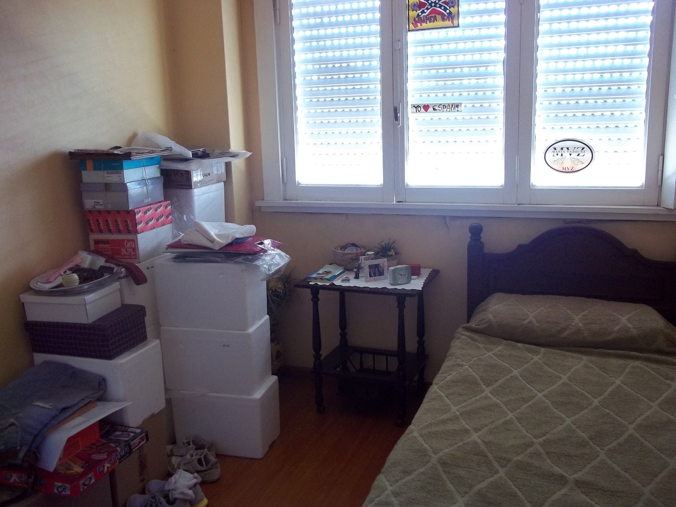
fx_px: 625
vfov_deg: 44.2
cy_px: 254
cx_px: 338
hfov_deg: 56.8
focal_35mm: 32
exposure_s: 1/10
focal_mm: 5.7
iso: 160
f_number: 2.9
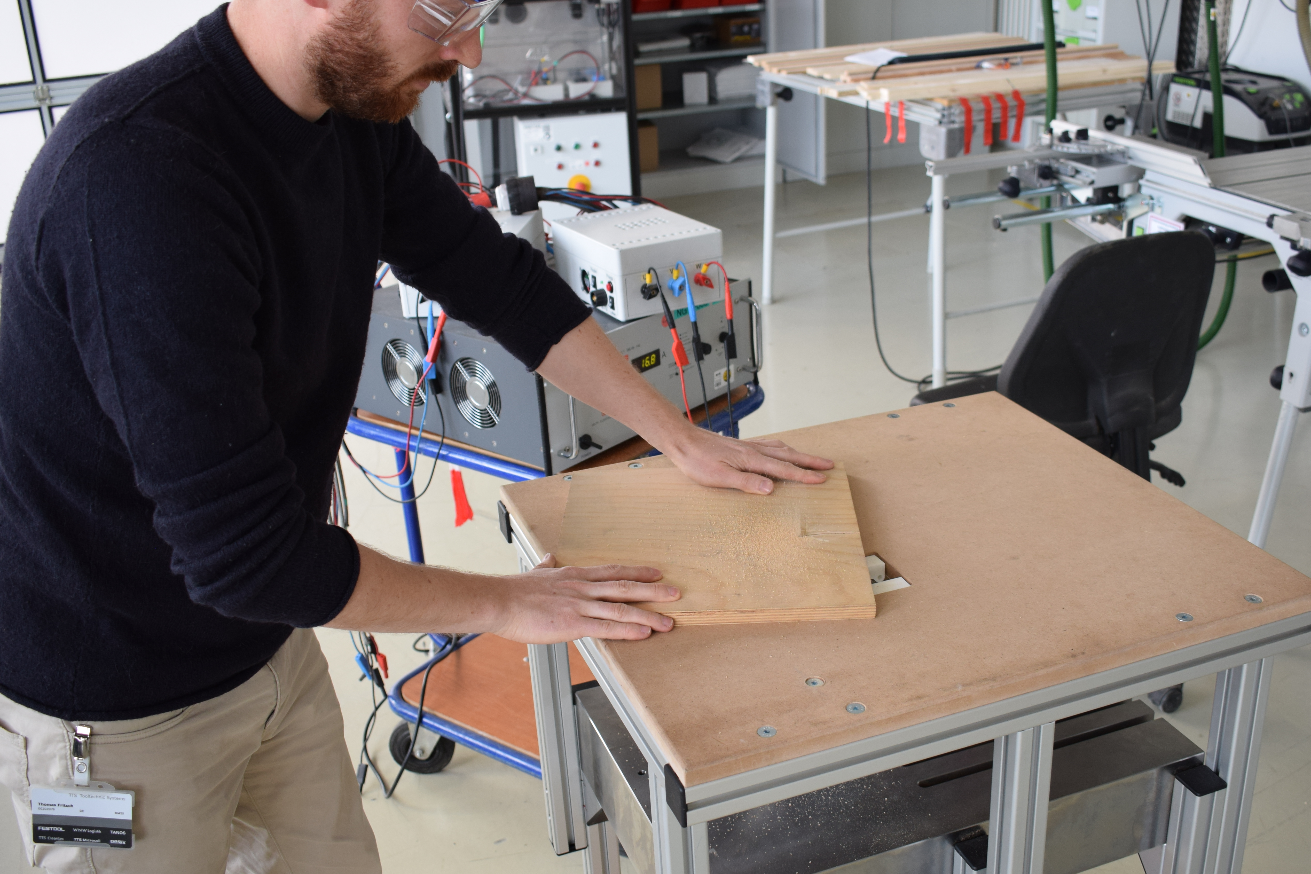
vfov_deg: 34.2
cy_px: 461
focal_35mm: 39
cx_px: 713
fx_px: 1420
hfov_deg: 49.5
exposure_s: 1/80
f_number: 4.5
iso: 400
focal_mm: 22
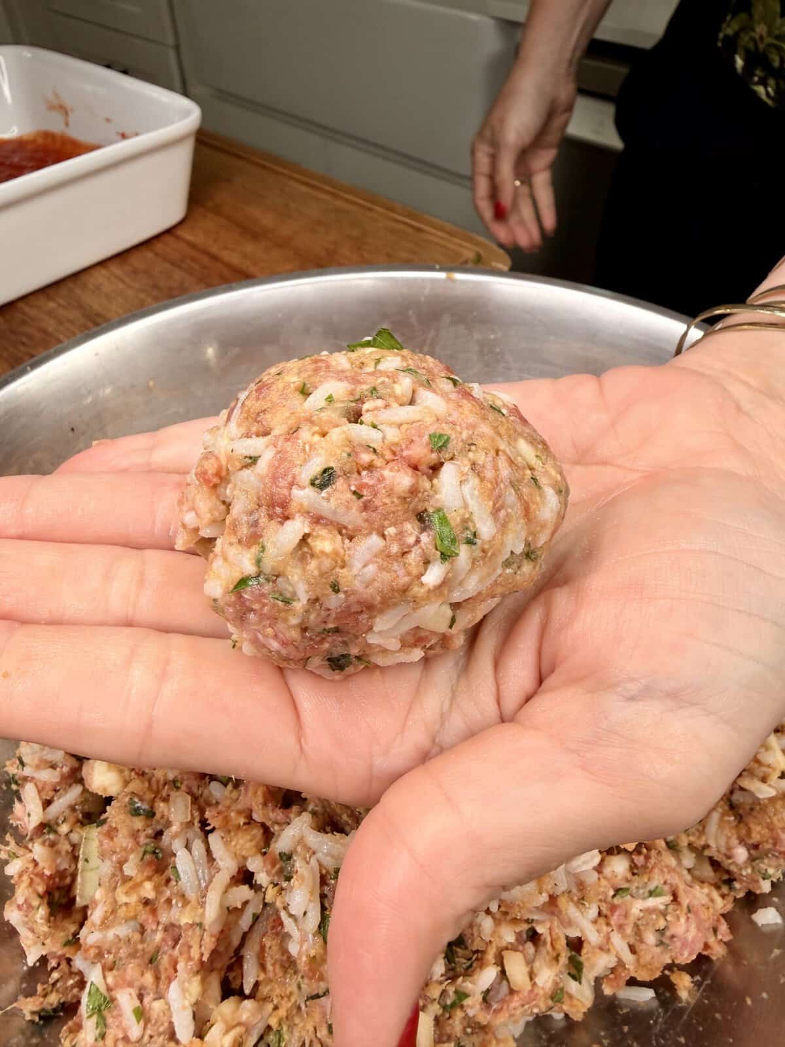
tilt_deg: -41.9
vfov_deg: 71.6
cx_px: 392
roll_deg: +0.6
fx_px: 726
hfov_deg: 56.8
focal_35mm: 24
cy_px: 524
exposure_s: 1/120
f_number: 2.2
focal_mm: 2.22
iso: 25
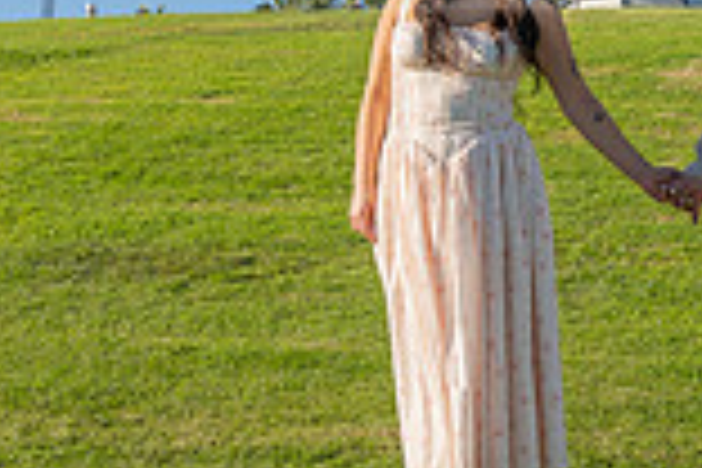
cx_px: 557
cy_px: -175
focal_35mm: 104
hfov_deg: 19.4
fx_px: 2028
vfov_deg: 12.7
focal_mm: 24
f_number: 9
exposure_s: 1/640
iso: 200
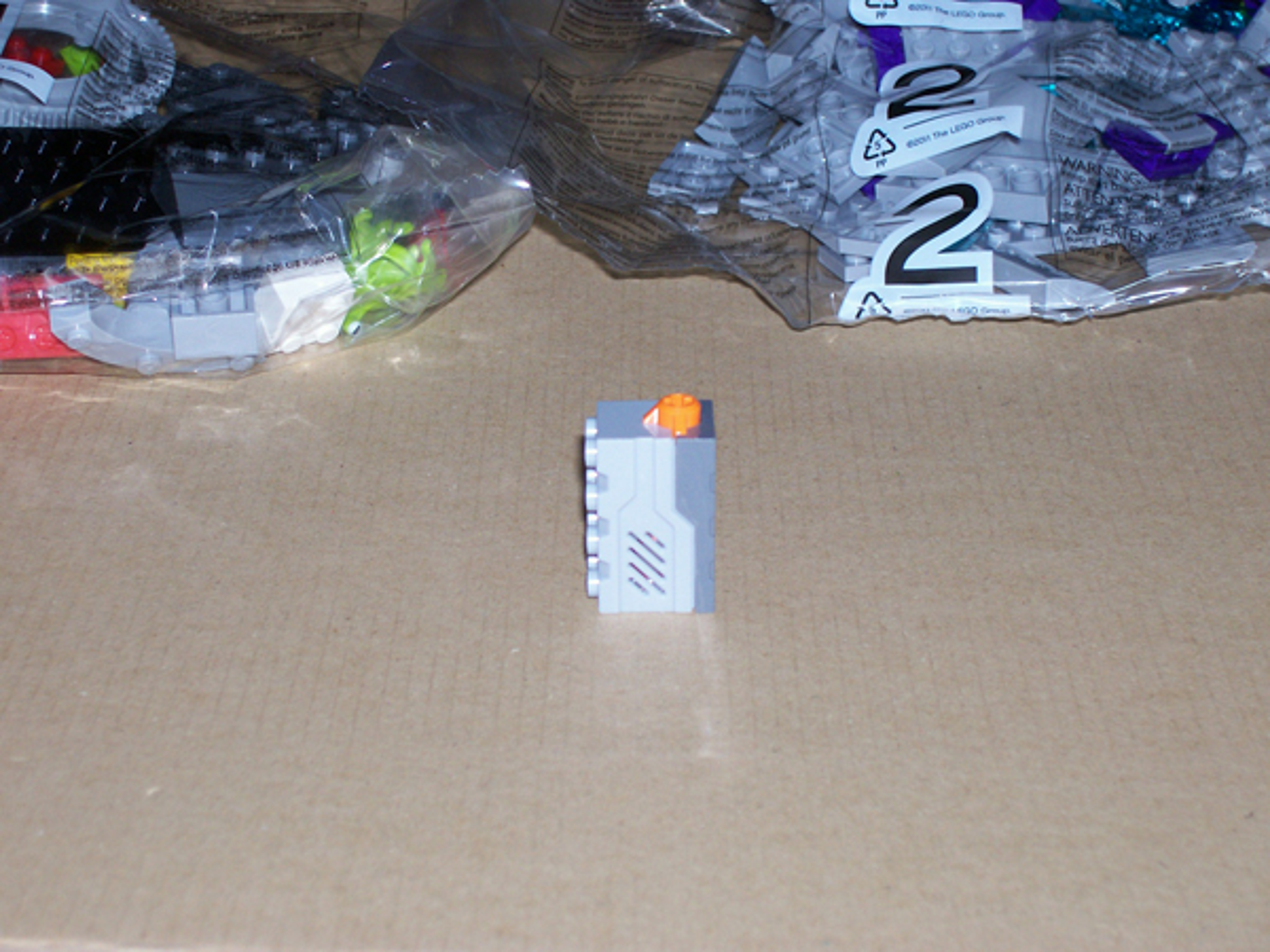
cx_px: 635
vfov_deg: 18.0
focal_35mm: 82
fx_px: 3008
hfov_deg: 23.8
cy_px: 476
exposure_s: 1/83.9
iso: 80
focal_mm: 13.5
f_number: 4
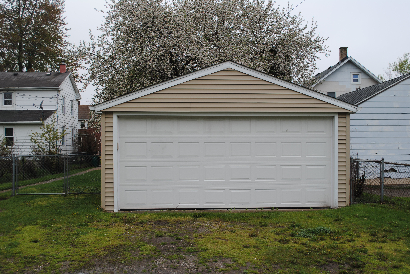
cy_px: 137
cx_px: 205
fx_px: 410
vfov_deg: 37.0
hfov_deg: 53.1
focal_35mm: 36
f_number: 6.3
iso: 100
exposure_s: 1/160
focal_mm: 24
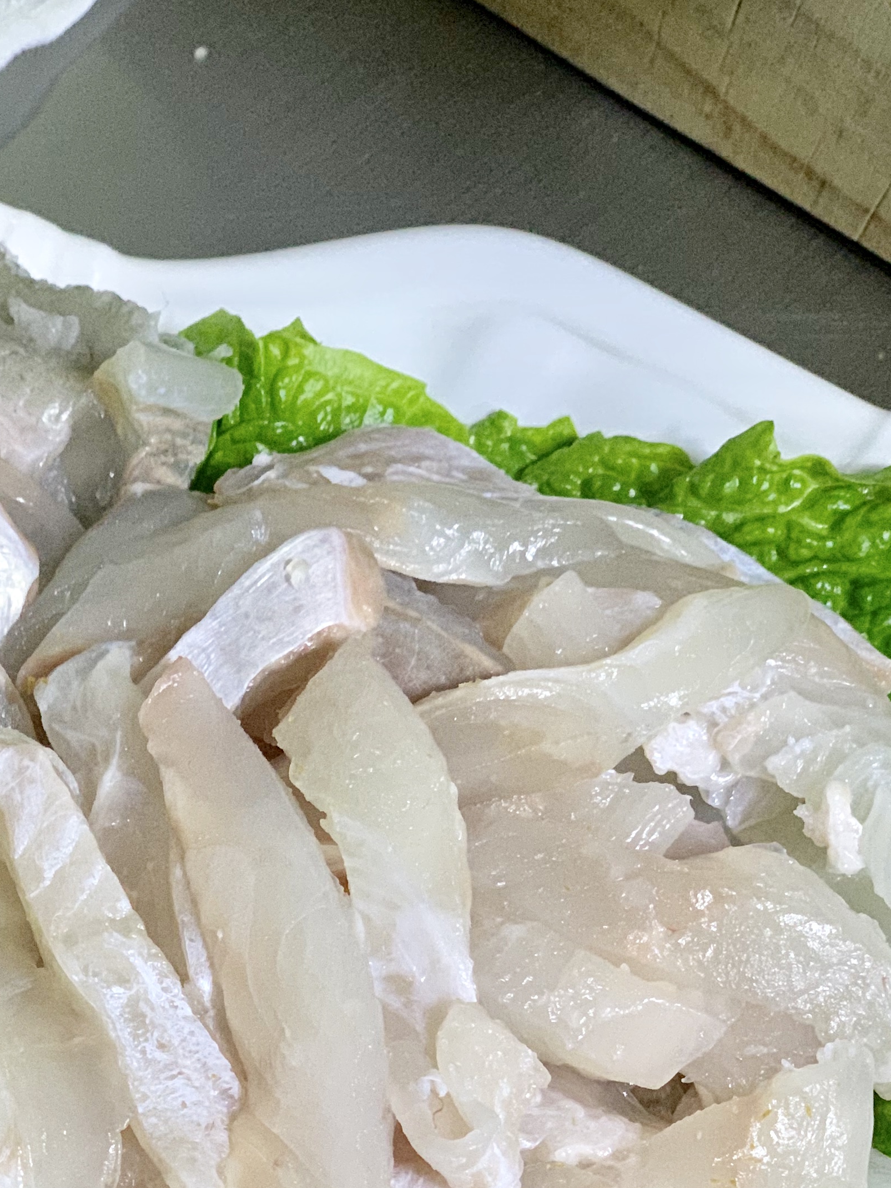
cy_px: 1098
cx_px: 168
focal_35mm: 98
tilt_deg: -58.7
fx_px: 3362
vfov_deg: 19.6
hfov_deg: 15.0
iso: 250
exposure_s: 1/60
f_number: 2.4
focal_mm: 6
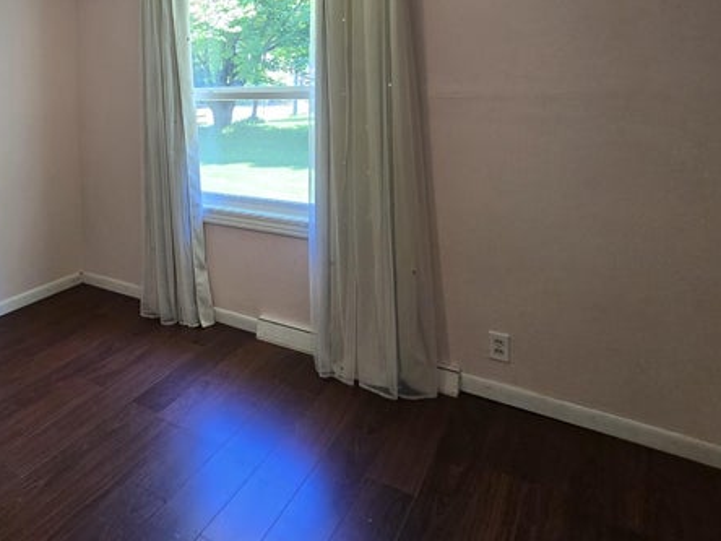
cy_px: 99
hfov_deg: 61.1
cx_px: 103
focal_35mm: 25
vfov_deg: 51.1
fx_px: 521
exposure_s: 1/60
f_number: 2.2
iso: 125
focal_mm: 2.2
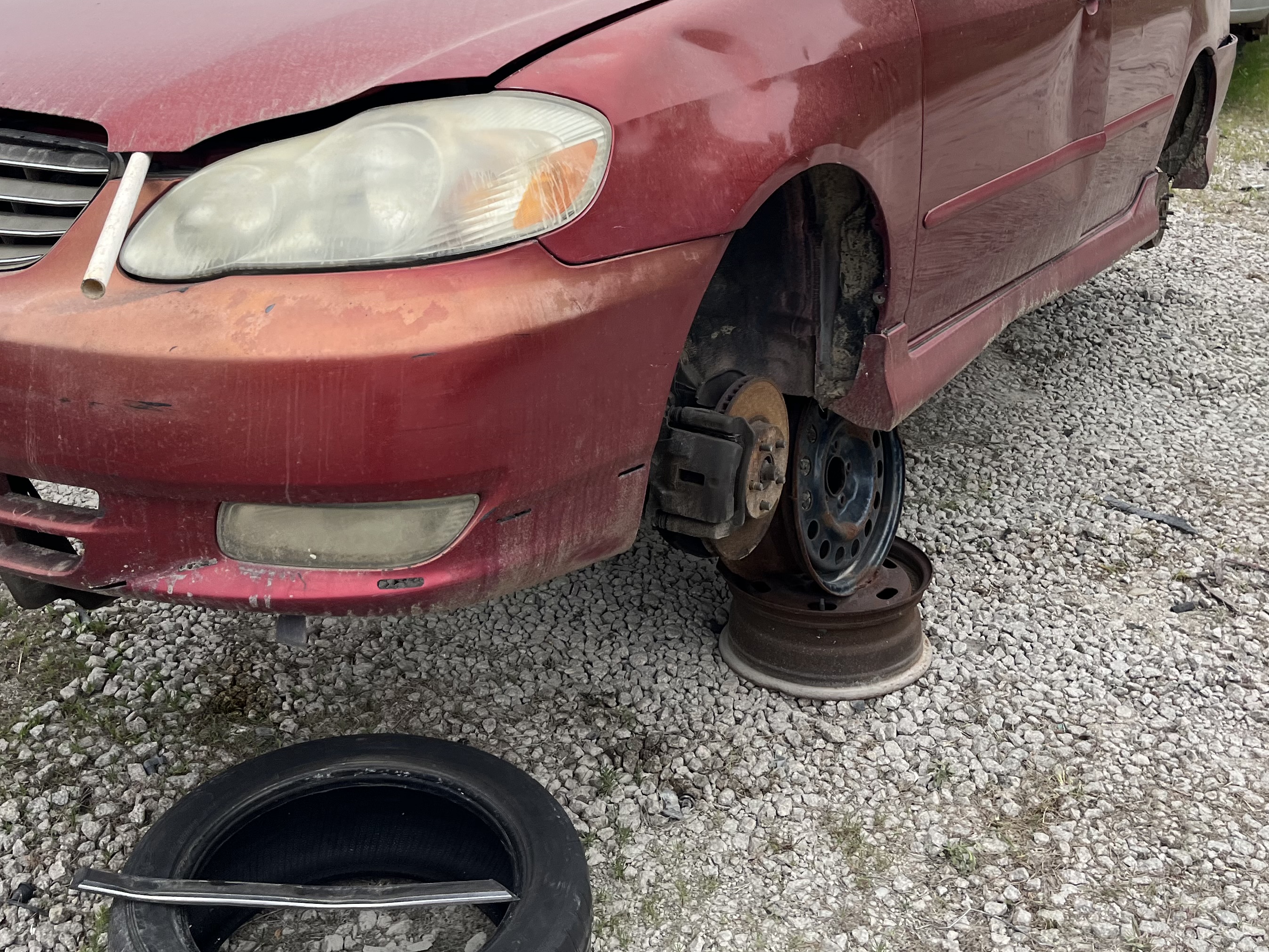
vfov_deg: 36.0
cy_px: 248
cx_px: 611
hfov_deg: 47.9
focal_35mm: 39
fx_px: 1430
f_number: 1.6
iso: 50
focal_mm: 5.1
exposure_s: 1/412
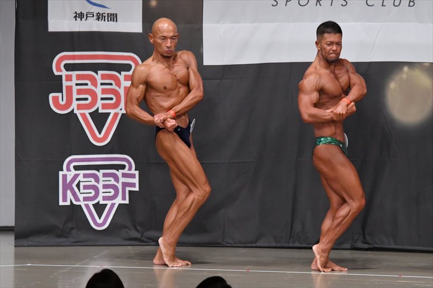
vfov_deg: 5.7
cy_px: 144
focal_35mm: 240
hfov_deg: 8.6
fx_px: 2885
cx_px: 216
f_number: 5.6
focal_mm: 160
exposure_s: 1/400
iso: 5000
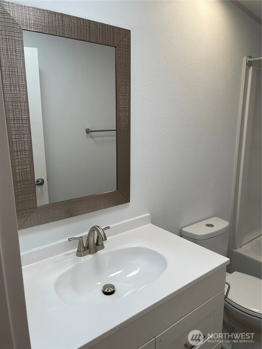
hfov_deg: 53.1
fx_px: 262
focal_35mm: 26
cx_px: 131
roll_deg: +1.5
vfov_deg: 67.3
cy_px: 174
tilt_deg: -12.5
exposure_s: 1/120
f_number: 1.6
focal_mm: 4.2
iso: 40
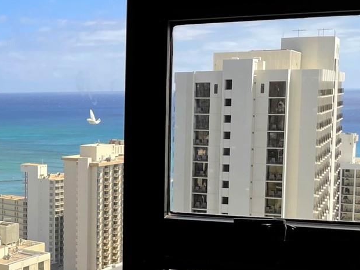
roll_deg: -1.4
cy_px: 158
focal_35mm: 67
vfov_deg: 21.9
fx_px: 697
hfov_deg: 25.5
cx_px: -91
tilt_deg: -6.2
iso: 32
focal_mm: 4.2
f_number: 1.6
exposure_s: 1/1887
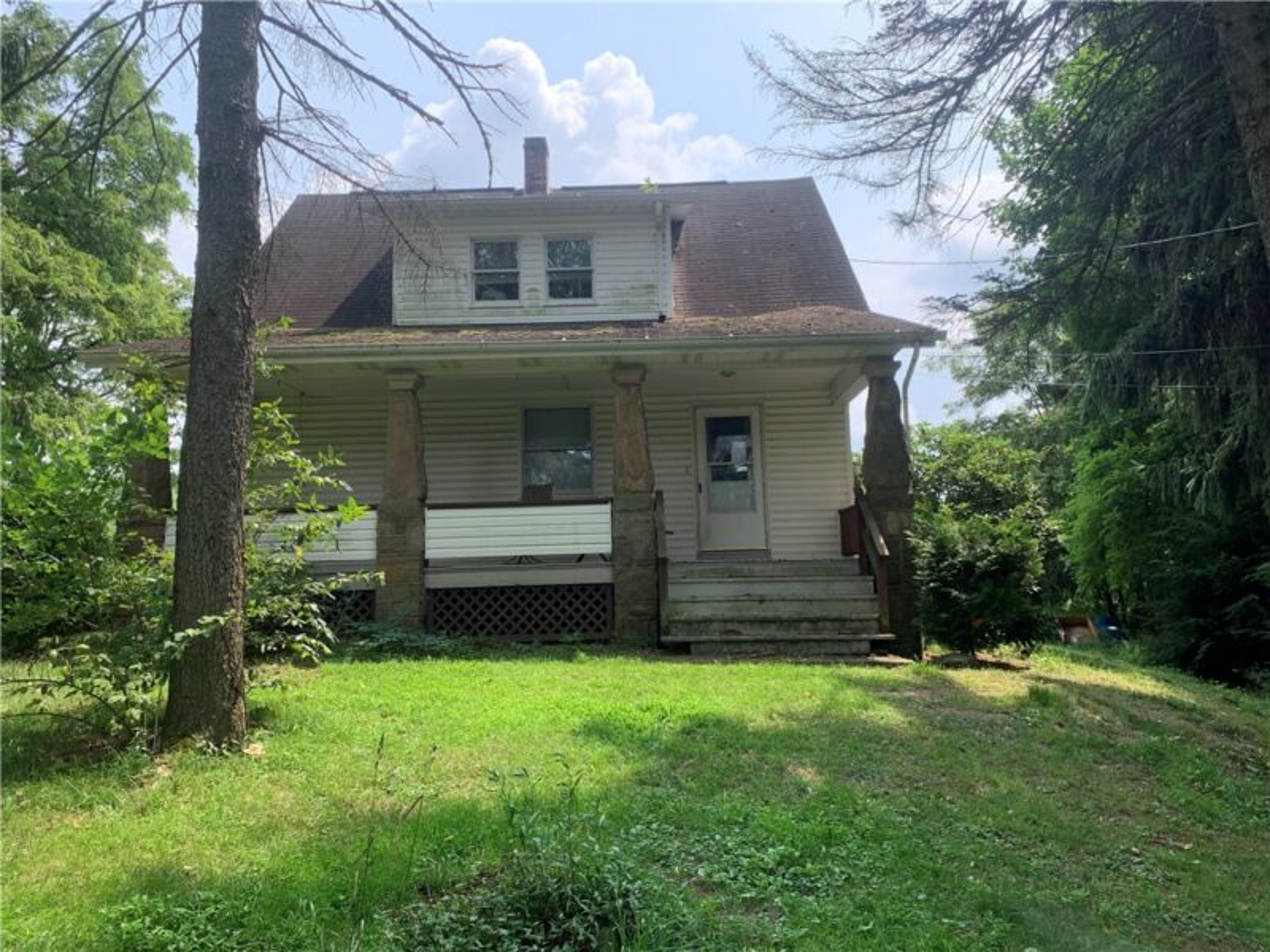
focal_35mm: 26
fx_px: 954
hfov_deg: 67.3
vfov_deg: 53.1
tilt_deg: +6.6
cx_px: 635
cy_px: 476
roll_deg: +2.0
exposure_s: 1/849
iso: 25
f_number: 1.8
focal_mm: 4.25
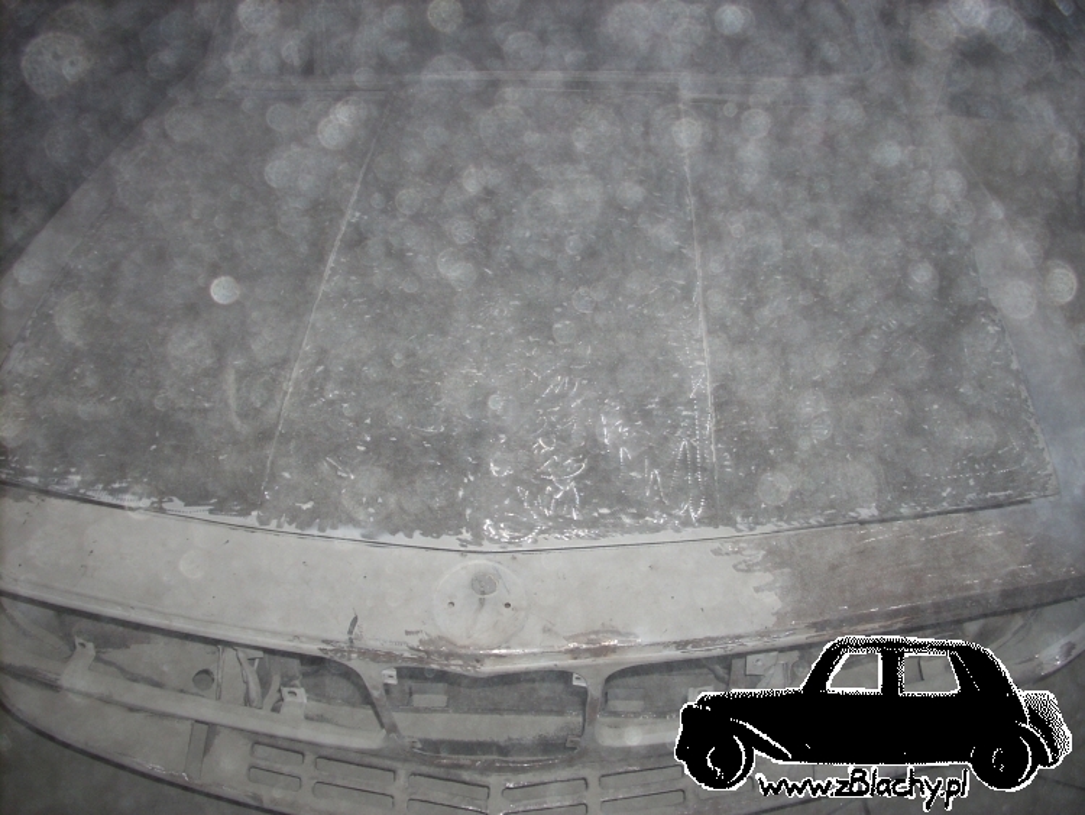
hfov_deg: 50.1
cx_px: 542
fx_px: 1160
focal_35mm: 37
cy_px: 408
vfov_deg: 38.7
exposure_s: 1/60
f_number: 2.8
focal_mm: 6.2
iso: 64
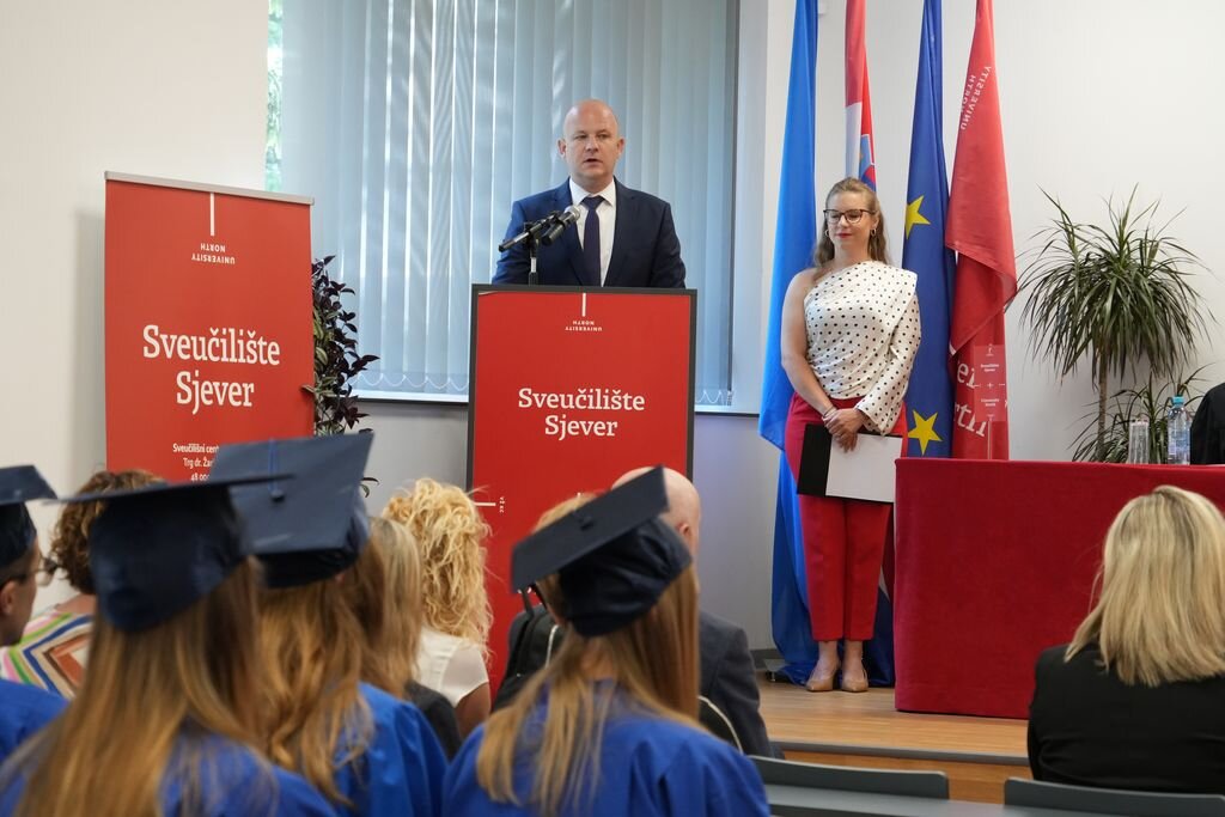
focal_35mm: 100
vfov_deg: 13.7
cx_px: 612
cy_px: 408
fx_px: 3403
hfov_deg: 20.4
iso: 4000
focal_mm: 100
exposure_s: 1/100
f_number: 8
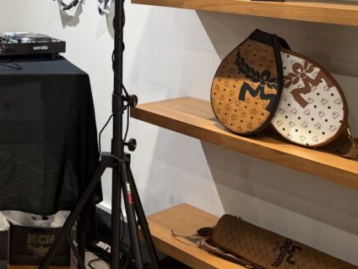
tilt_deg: -1.0
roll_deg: -0.8
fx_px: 600
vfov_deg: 23.5
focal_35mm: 58
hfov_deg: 30.3
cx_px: -19
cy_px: -34
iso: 125
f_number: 1.78
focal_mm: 6.76
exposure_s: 1/60
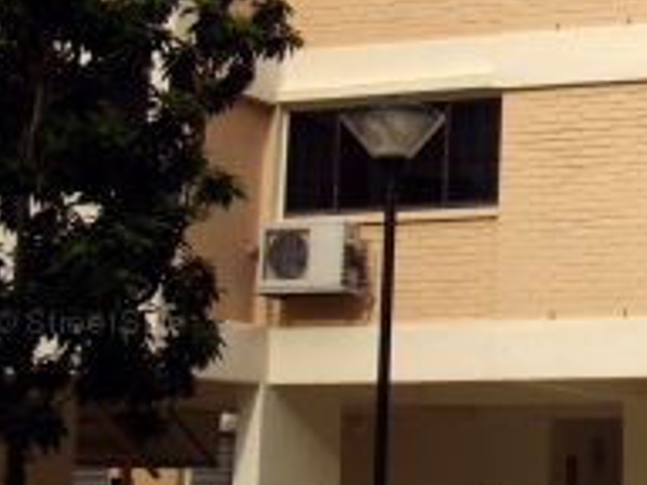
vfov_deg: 13.7
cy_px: -10
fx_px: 1981
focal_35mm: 106
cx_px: 917
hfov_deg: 17.1
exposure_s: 1/200
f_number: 5.6
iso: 80
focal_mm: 6.2
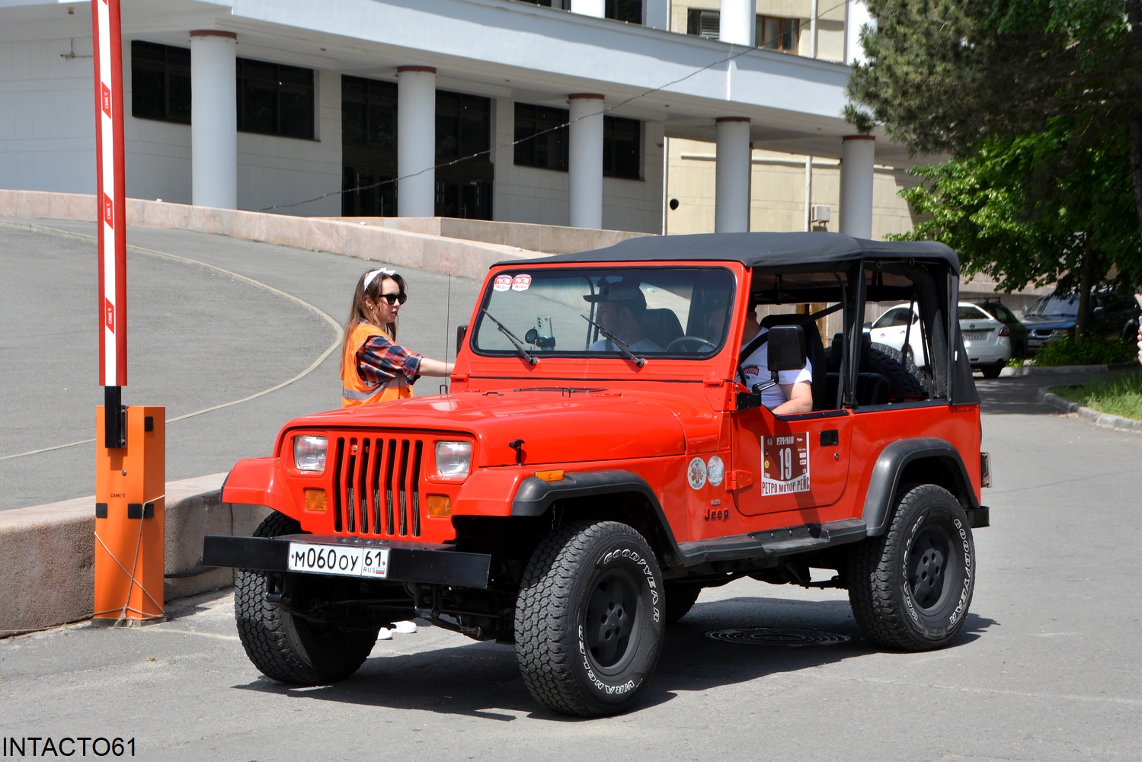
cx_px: 571
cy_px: 381
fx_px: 2475
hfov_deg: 26.0
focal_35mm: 78
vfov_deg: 17.5
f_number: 8
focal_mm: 52
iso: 125
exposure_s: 1/250
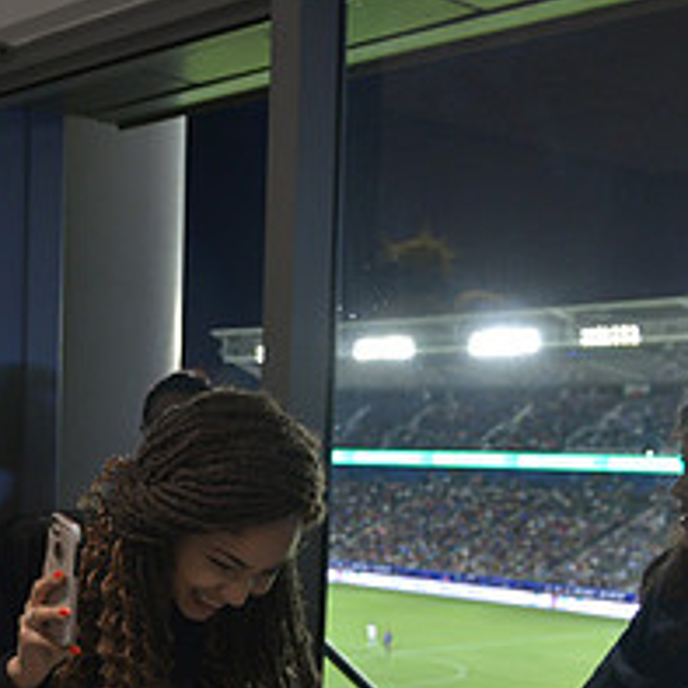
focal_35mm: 60
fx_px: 1349
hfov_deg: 24.8
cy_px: 571
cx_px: -210
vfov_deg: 27.9
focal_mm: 24
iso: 800
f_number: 4.5
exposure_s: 1/80
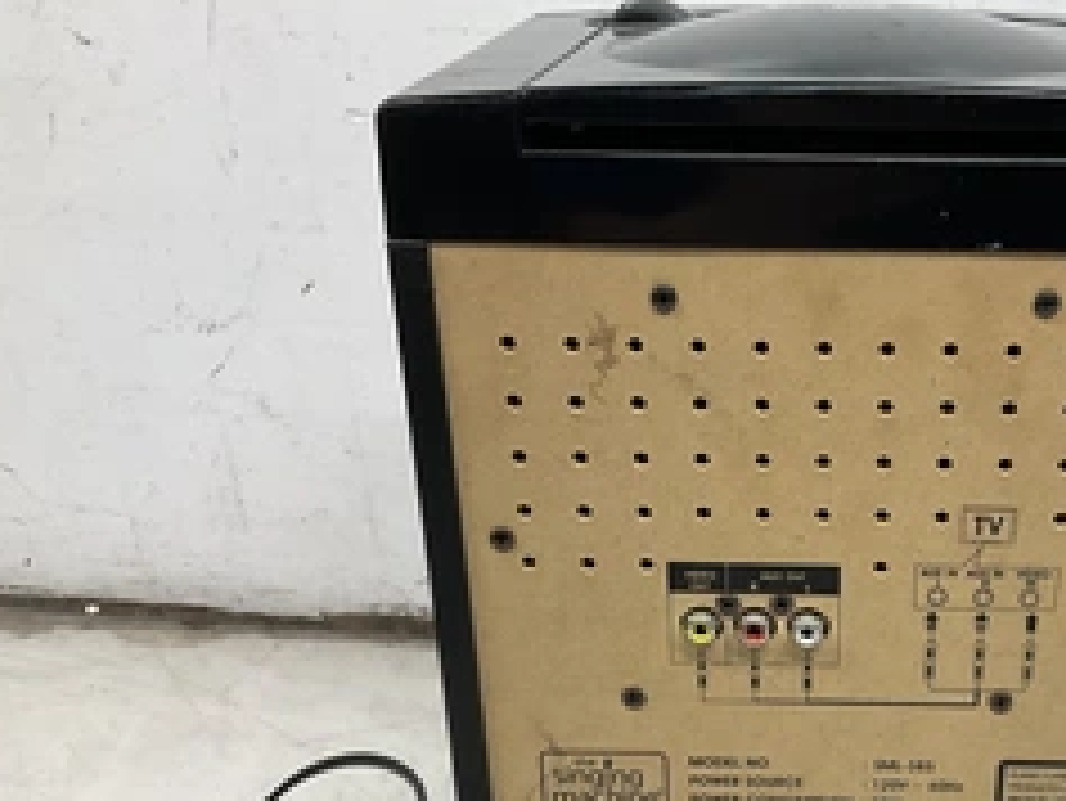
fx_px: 1510
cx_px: 837
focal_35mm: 49
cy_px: 616
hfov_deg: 37.6
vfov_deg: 29.2
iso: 64
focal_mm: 3
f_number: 1.8
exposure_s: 1/120
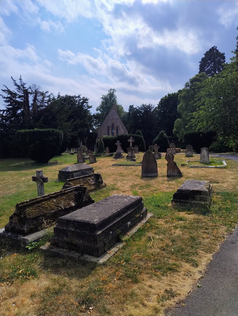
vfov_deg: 71.5
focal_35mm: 24
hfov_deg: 57.0
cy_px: 158
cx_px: 119
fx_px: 219
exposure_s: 1/4775
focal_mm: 5.56
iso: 103
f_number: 1.8
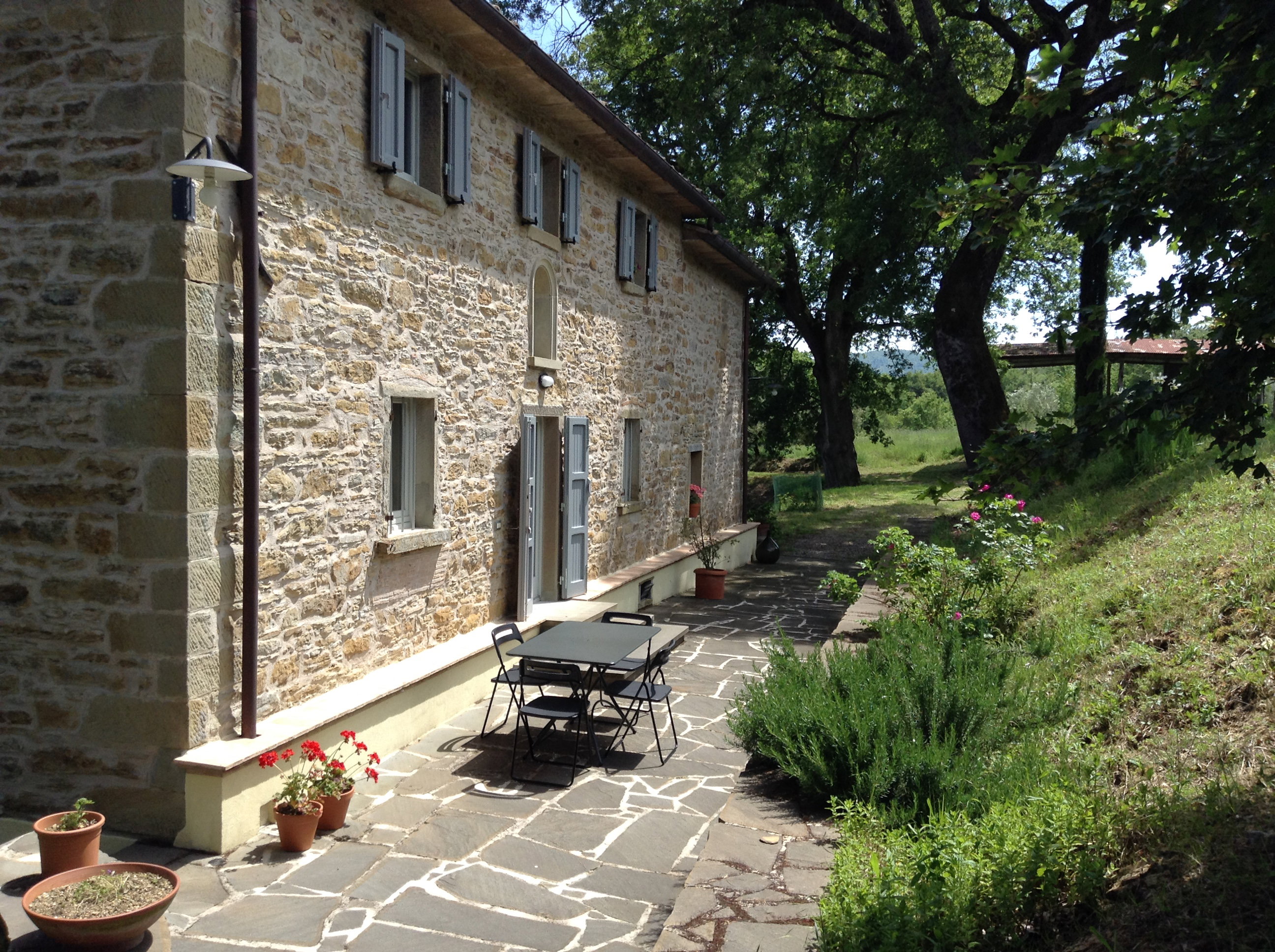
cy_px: 476
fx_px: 1214
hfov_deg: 55.4
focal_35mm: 33
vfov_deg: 42.8
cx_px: 638
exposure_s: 1/591
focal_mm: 3.3
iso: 25
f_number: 2.4
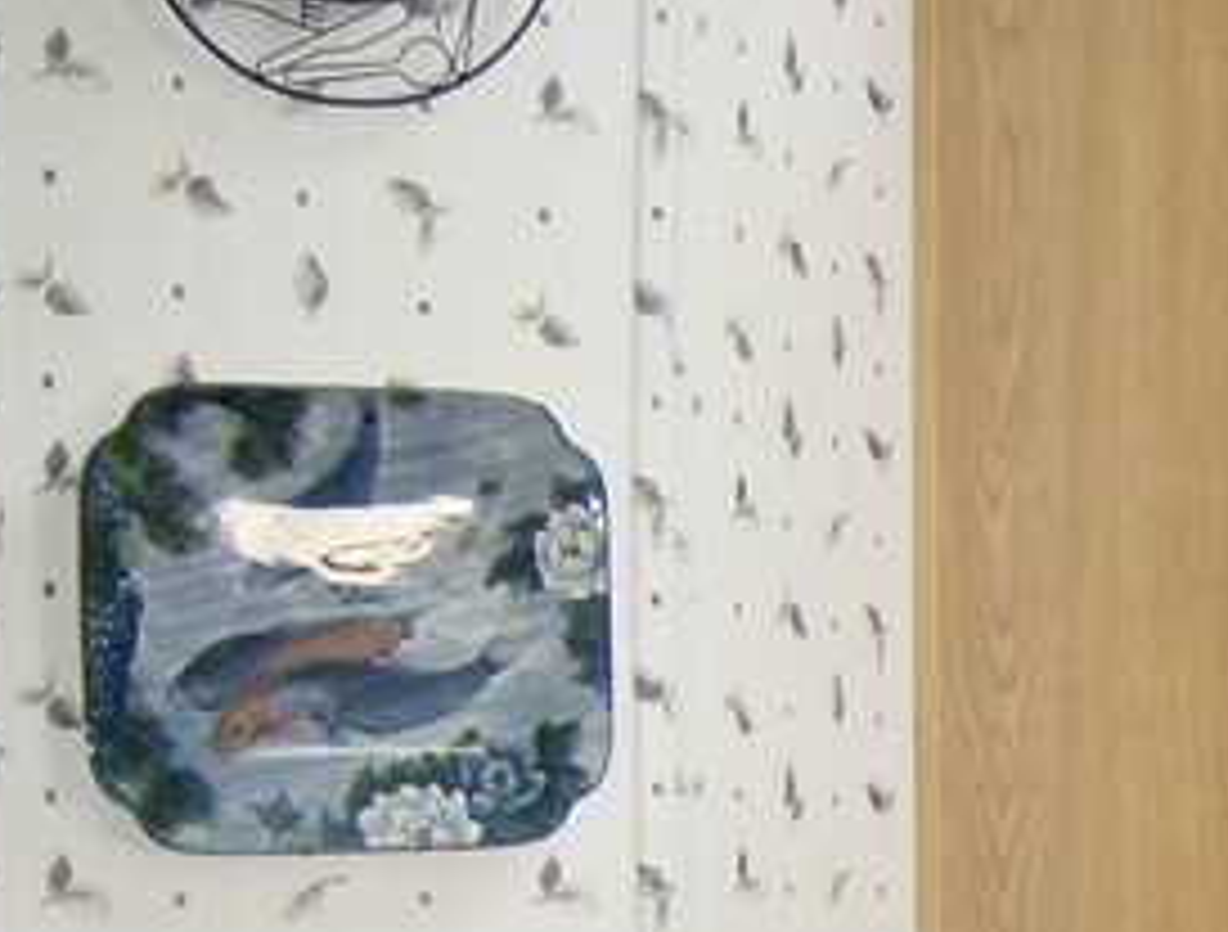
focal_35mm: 134
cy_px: 1225
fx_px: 4773
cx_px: 2004
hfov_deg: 13.5
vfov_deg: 10.9
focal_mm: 6
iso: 200
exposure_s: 1/60
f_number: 2.8
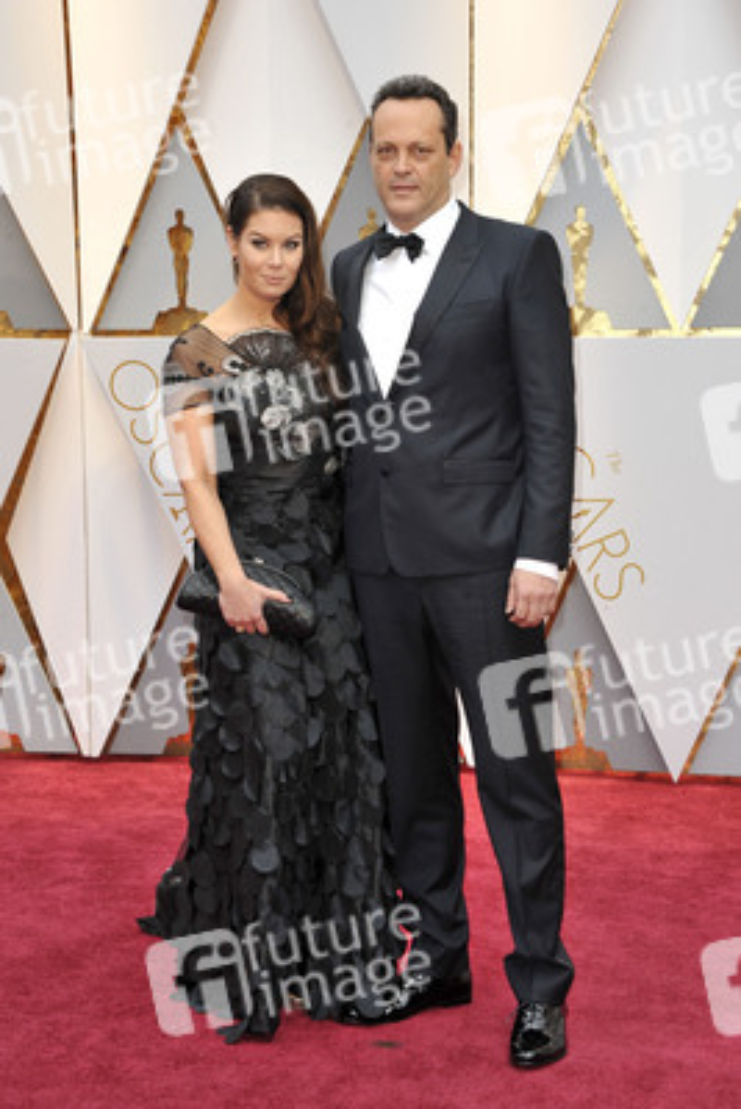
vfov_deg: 29.6
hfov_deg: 20.0
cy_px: 554
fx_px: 2098
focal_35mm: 68
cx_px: 370
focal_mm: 68
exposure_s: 1/250
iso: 1000
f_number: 7.1
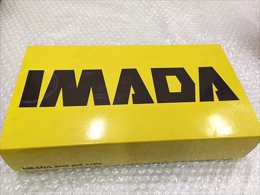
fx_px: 218
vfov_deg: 48.2
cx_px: 130
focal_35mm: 29
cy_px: 98
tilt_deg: -54.0
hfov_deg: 61.7
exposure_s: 1/30
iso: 64
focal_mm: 4.15
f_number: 2.2
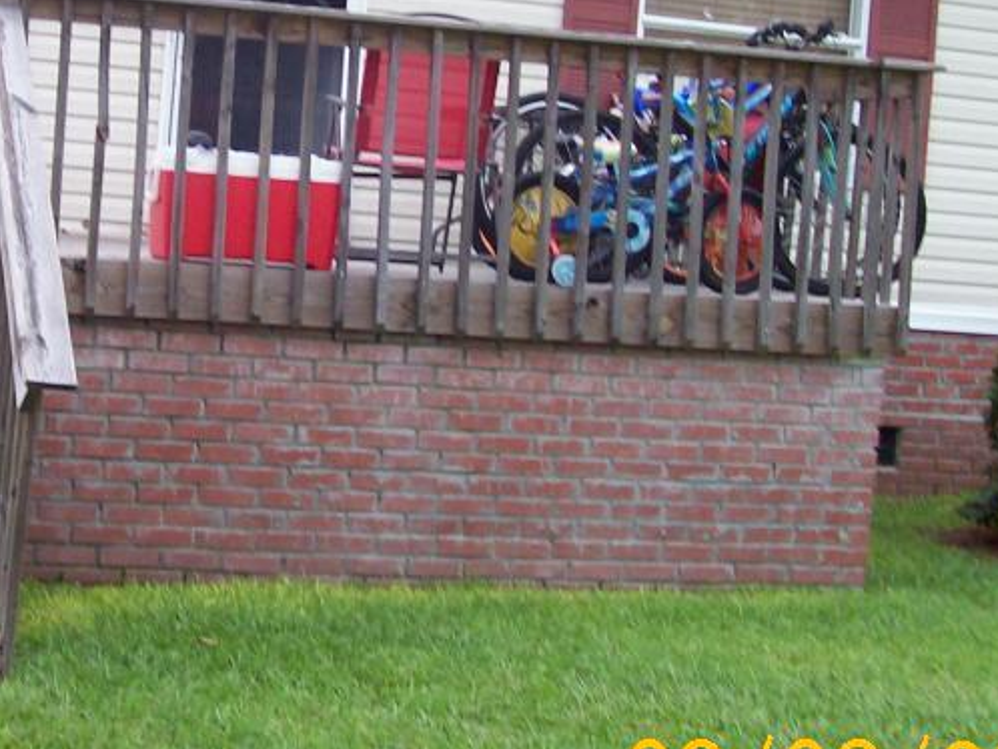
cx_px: 222
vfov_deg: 19.8
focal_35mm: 74
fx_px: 2134
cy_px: 206
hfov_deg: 25.9
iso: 80
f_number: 2.7
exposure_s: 1/92.2
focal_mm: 6
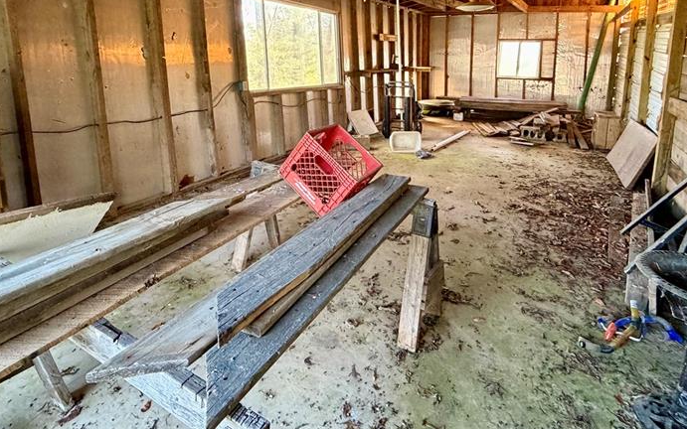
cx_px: 312
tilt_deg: -9.2
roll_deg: -0.6
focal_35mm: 22
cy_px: 119
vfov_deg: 53.1
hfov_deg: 79.5
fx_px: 412
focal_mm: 2.22
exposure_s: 1/60
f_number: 2.2
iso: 500
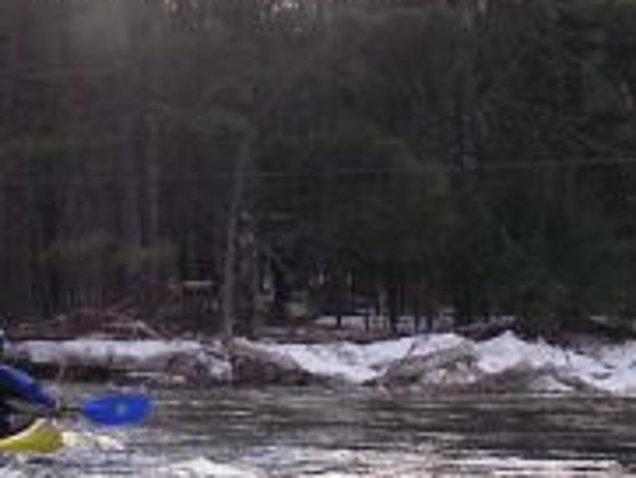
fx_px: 3089
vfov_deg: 8.8
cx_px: 253
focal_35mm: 168
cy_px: 383
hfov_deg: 11.8
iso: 64
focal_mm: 6.3
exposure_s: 1/200
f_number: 3.3
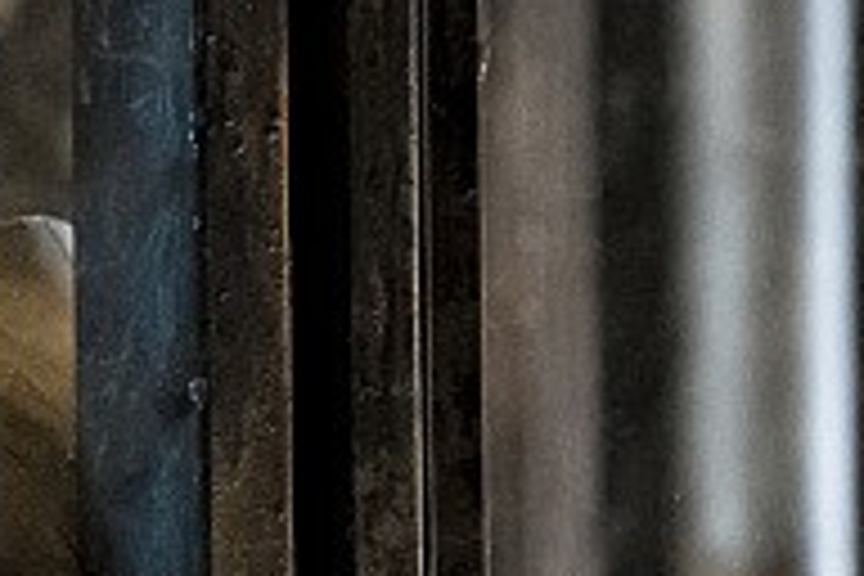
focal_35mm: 835
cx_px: -675
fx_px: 20038
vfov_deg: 1.6
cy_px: 72
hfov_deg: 2.5
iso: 8000
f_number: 4.5
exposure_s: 1/160
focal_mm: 200
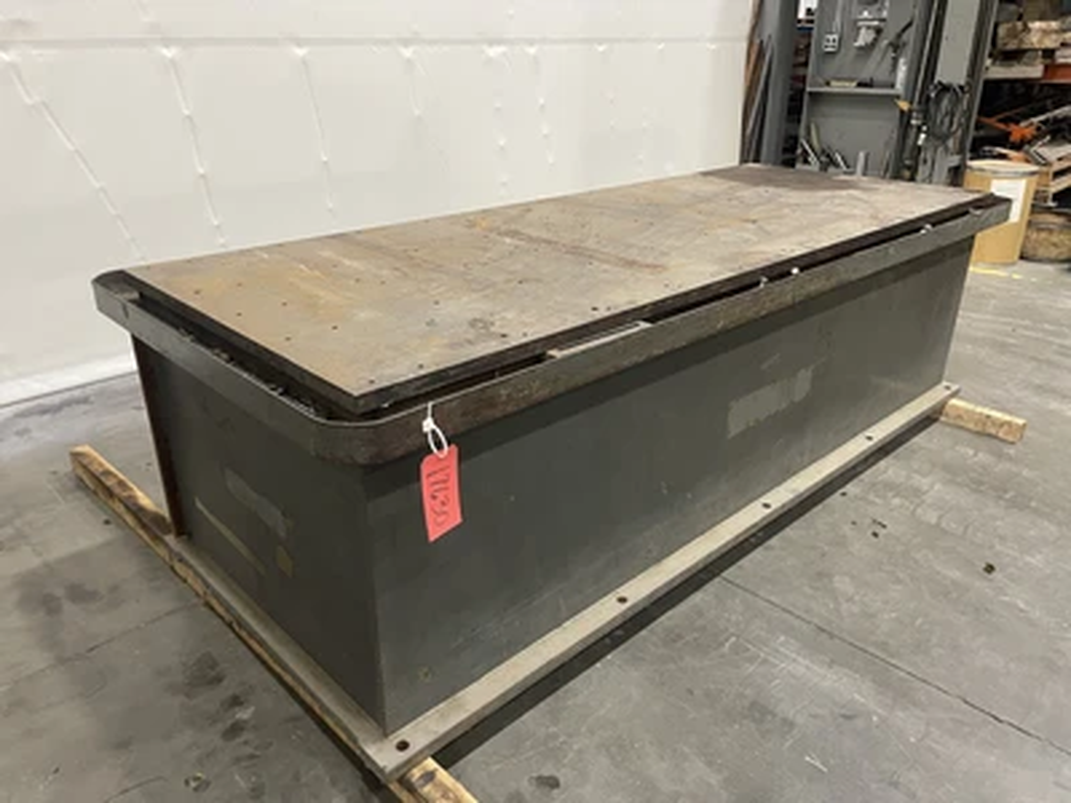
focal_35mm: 25
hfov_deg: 69.4
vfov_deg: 54.9
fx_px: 773
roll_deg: -0.1
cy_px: 402
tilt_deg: -24.0
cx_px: 536
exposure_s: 1/60
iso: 400
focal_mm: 5.1
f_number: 1.6
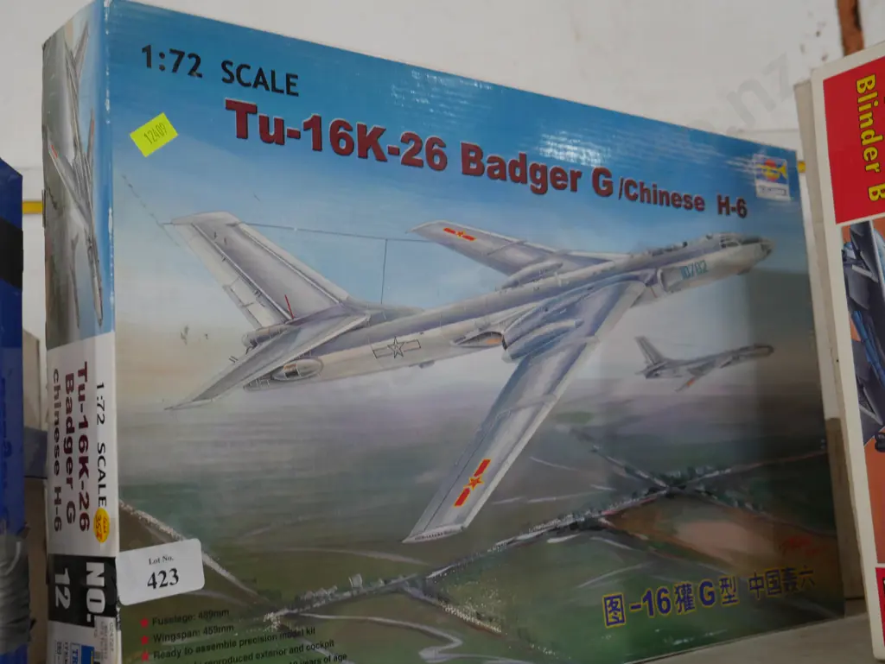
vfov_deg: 34.4
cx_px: 442
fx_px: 1074
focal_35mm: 42
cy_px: 332
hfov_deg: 44.8
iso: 500
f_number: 4.6
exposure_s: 1/60
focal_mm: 21
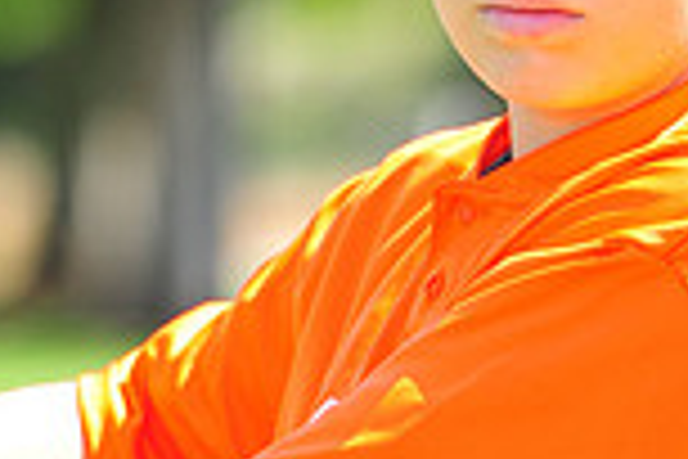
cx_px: 337
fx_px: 10529
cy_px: -270
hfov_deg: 3.7
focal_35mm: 551
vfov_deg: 2.5
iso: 200
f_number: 4.5
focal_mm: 145
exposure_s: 1/400
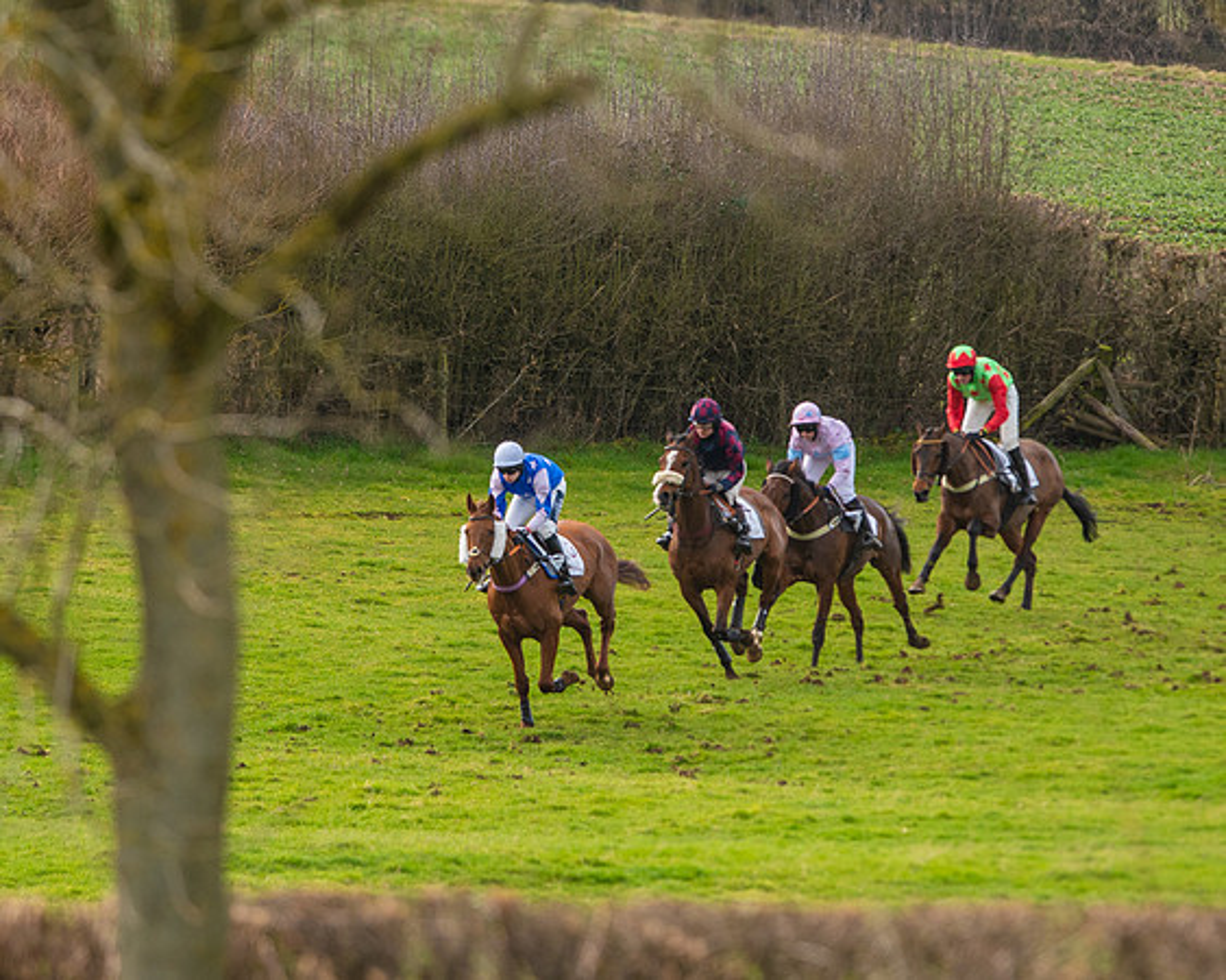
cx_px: 512
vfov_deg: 2.4
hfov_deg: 2.9
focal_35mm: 656
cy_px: 505
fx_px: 23807
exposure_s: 1/1600
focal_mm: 400
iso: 400
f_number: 5.6
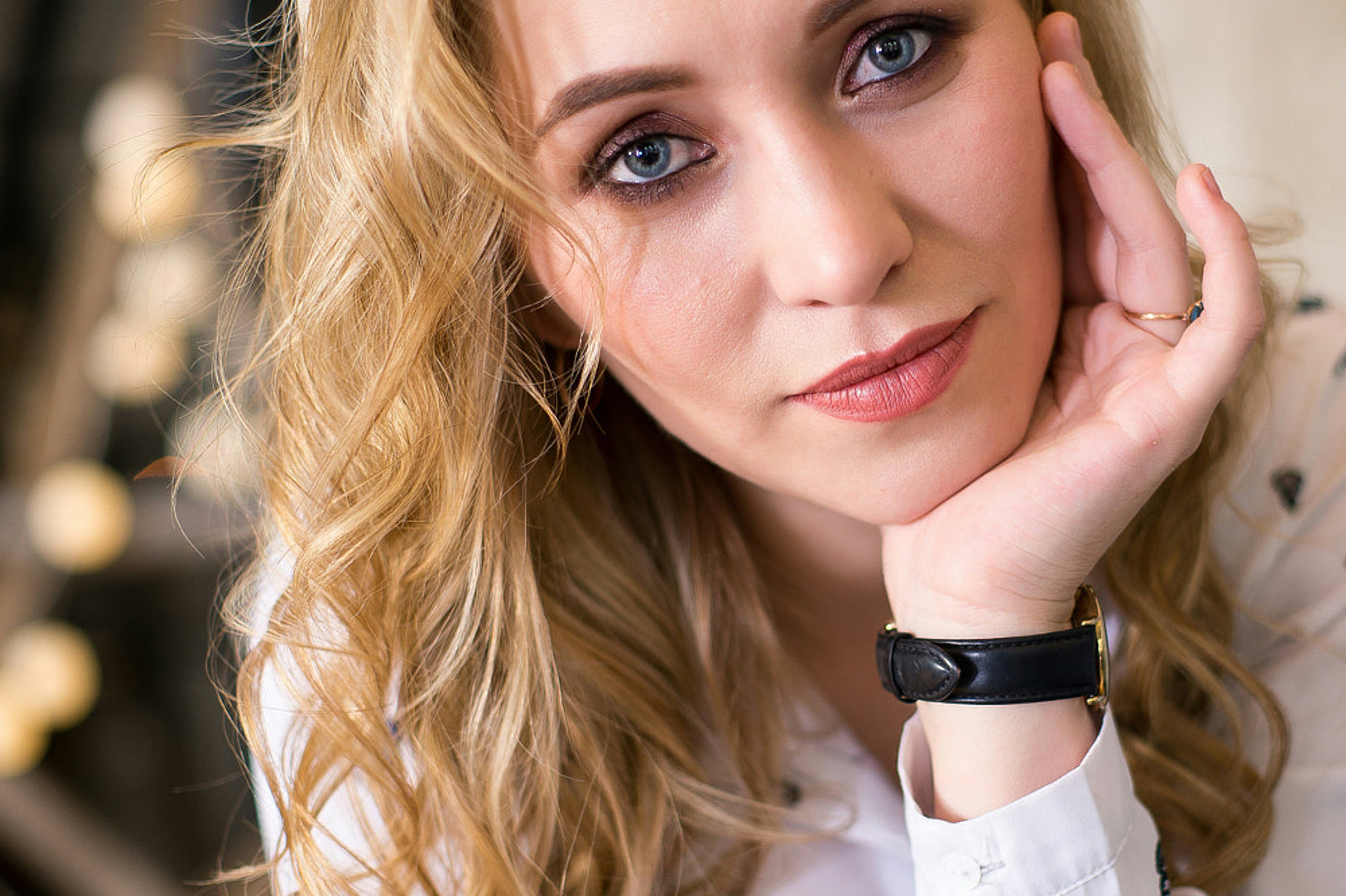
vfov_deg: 17.0
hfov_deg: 25.2
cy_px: 490
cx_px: 890
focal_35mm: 80
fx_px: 2990
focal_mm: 50
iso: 160
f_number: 2
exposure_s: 1/125
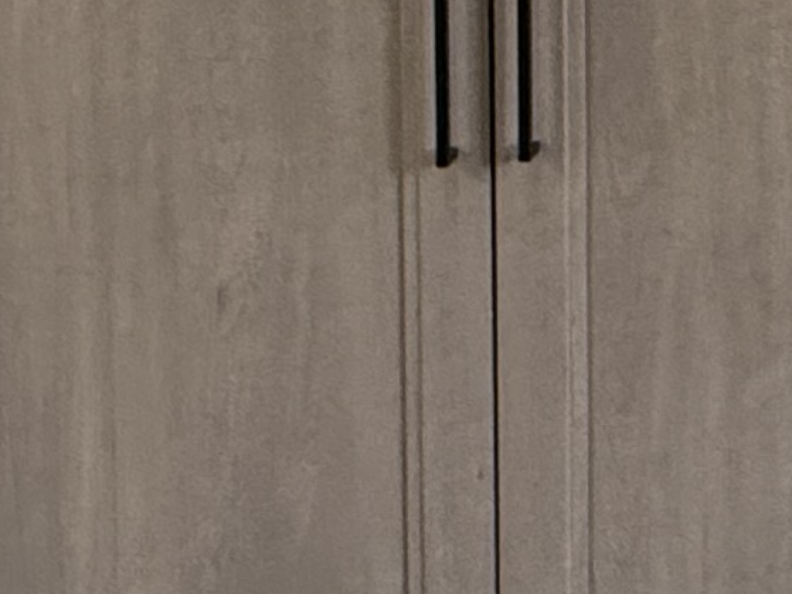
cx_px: 1031
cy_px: -428
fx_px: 2310
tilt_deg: -3.0
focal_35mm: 101
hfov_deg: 18.1
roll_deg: -0.5
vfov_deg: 13.4
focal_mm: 2.22
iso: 400
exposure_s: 1/60
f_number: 2.2
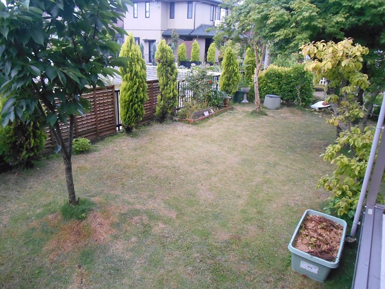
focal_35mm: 26
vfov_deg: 53.1
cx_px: 192
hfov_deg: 67.3
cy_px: 144
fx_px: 289
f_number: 3.4
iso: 800
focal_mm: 4.7
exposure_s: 1/10
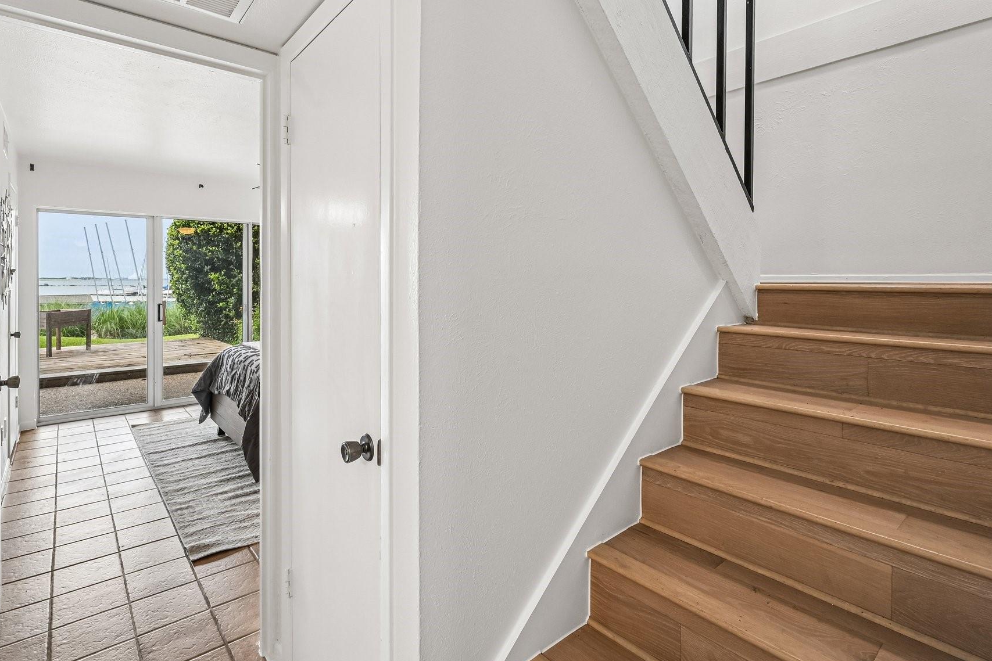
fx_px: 496
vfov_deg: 66.9
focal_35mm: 18
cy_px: 276
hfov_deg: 89.9
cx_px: 468
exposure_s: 1/30
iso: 400
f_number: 8
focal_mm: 15
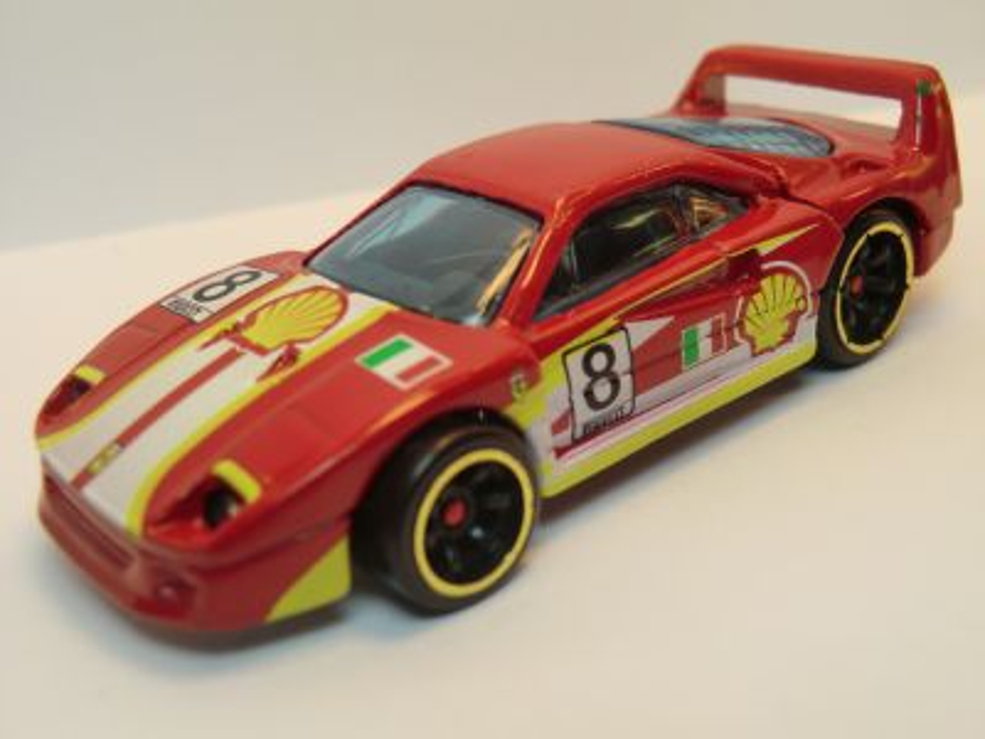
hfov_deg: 46.8
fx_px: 1138
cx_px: 492
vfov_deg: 36.0
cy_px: 370
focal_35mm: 40
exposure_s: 1/200
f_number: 3.8
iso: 64
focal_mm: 7.1
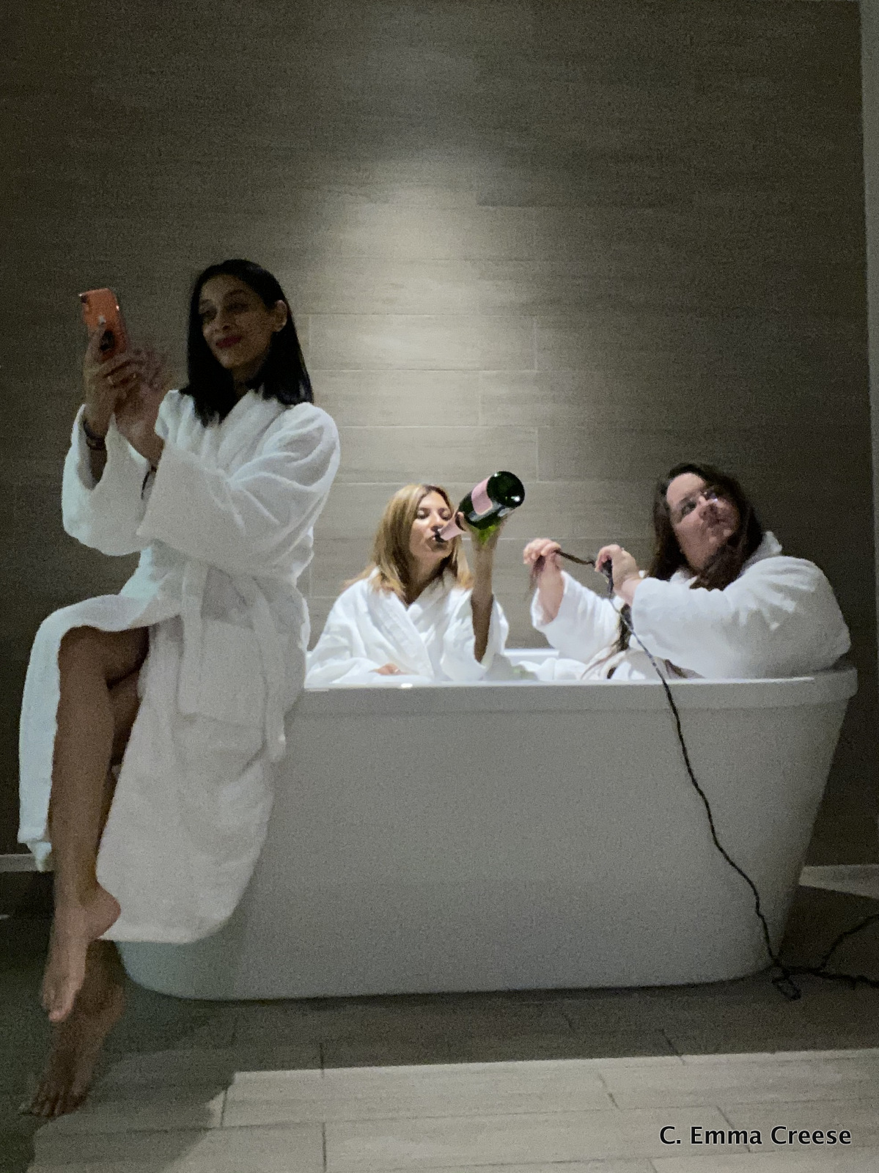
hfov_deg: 46.8
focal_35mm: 30
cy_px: 586
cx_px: 440
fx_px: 1016
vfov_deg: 60.0
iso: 640
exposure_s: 1/22
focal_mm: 2.71
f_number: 2.2
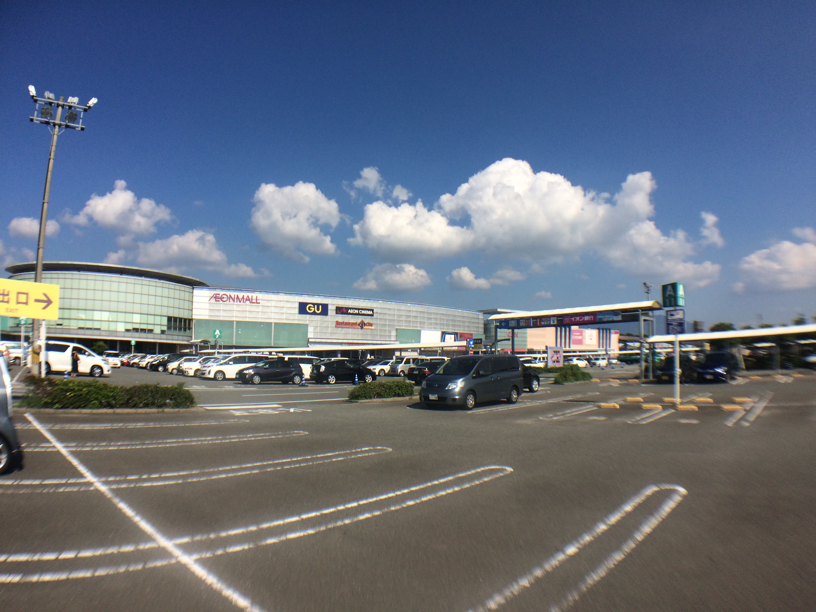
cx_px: 408
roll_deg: +0.1
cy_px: 306
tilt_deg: +5.5
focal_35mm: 29
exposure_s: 1/3731
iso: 32
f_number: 2.2
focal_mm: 4.15
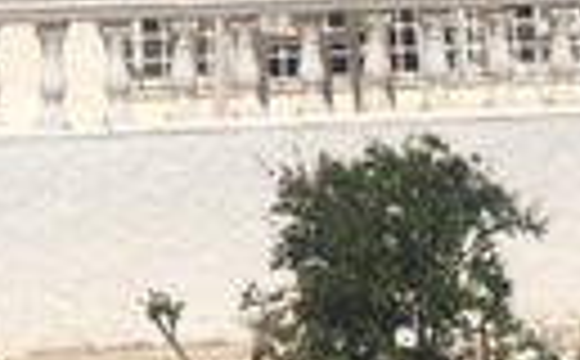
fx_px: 2413
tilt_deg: +5.6
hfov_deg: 13.5
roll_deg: +1.6
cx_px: -27
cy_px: -117
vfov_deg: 8.4
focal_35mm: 153
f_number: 2.2
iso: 25
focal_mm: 4.15
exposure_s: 1/4808
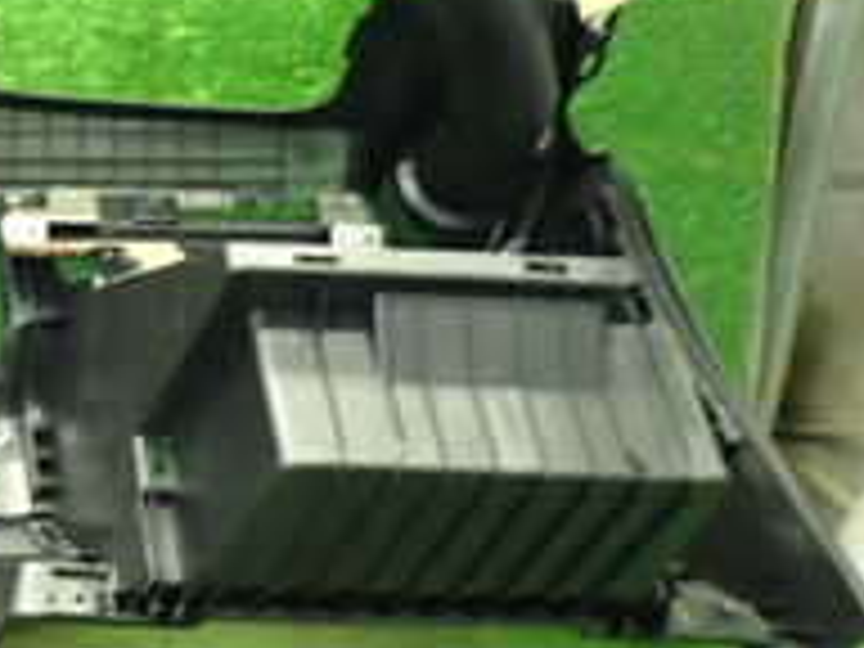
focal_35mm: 78
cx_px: -374
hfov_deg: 21.6
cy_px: 189
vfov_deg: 18.8
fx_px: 1947
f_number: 2
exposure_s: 1/30
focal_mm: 4.5
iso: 400
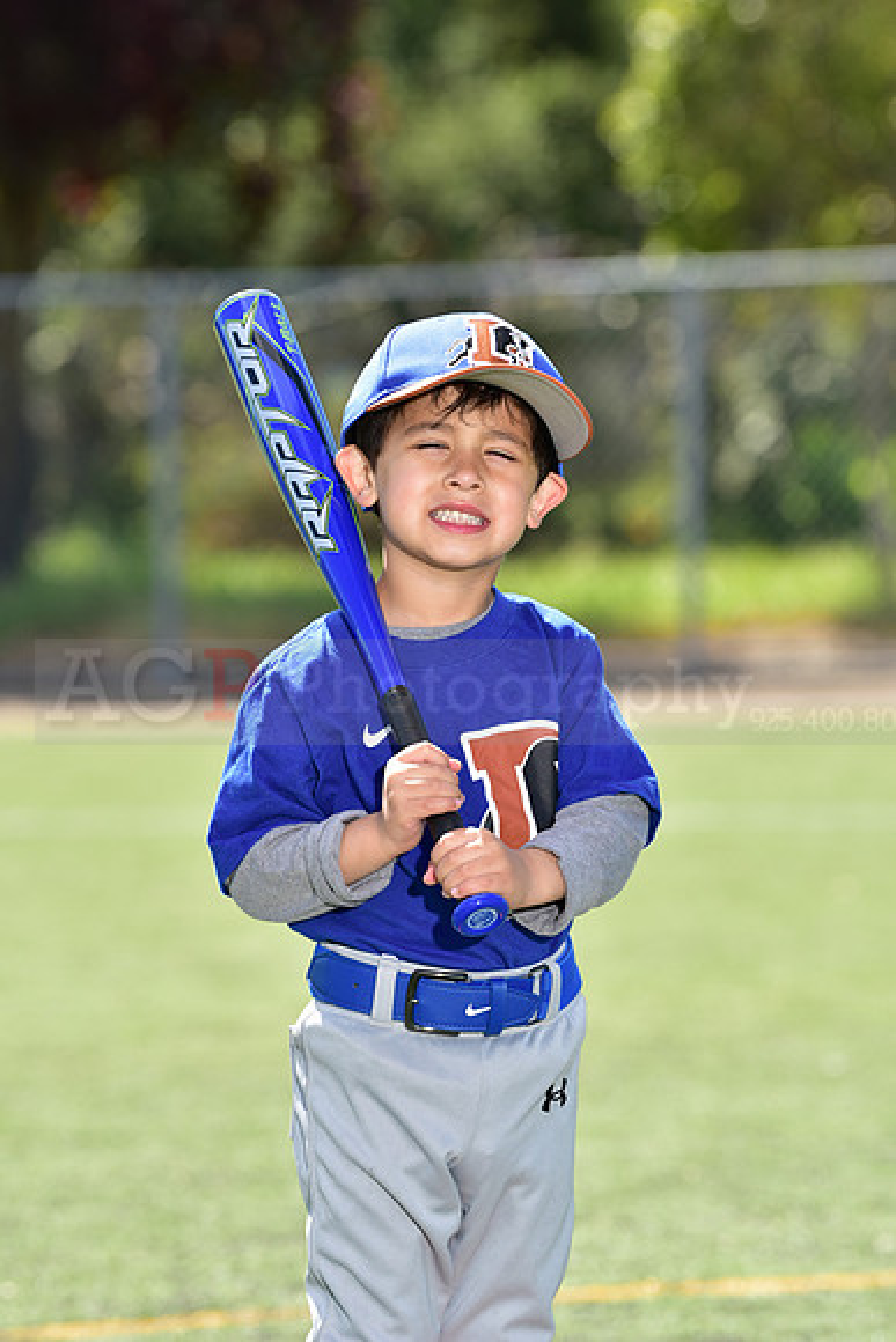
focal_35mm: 200
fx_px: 7462
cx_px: 448
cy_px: 671
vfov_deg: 10.3
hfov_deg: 6.9
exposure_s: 1/250
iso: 100
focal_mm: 200
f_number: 5.6
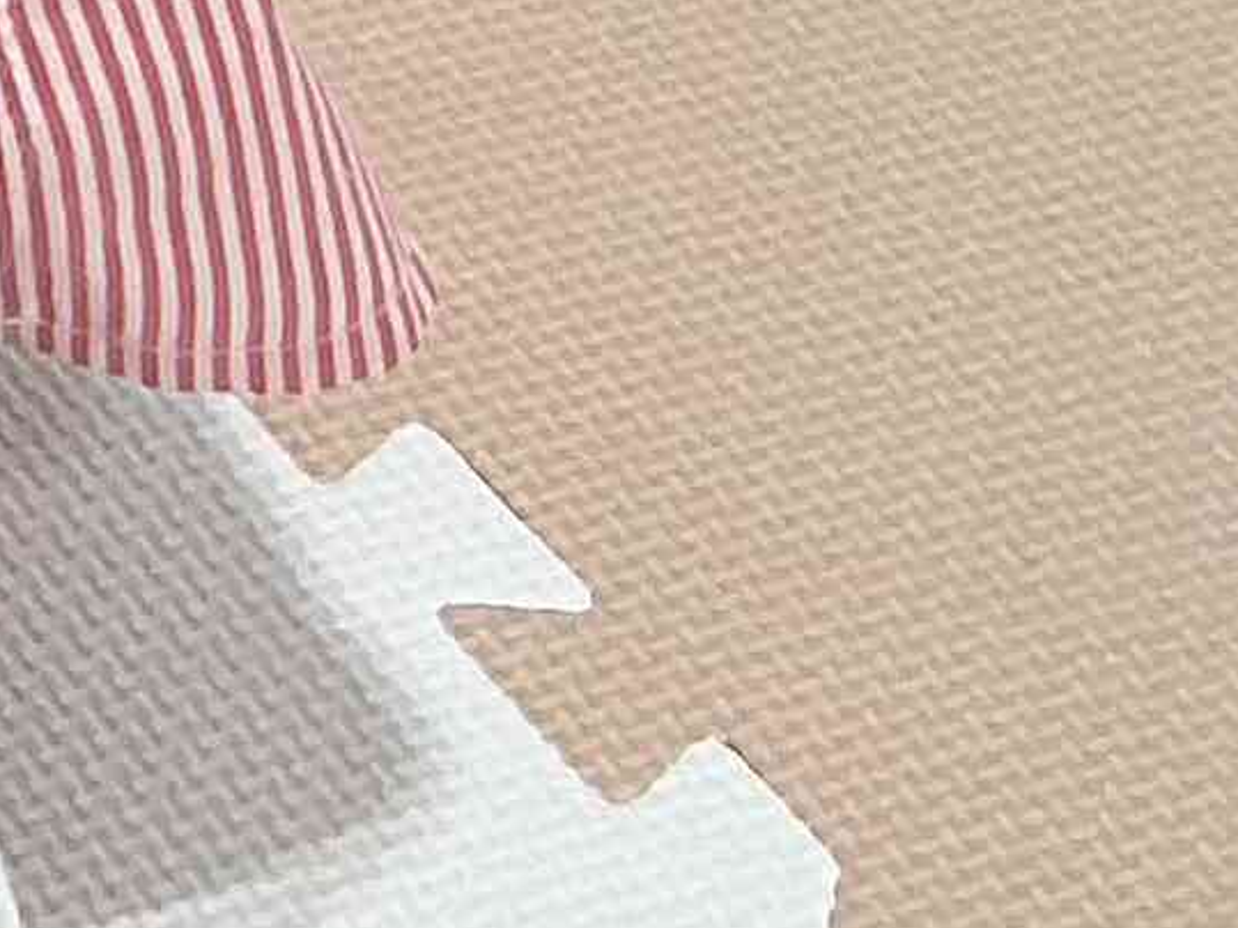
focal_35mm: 217
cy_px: -1553
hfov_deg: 8.3
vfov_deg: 6.4
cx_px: -1897
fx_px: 7759
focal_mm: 3
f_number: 1.8
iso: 50
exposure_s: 1/60
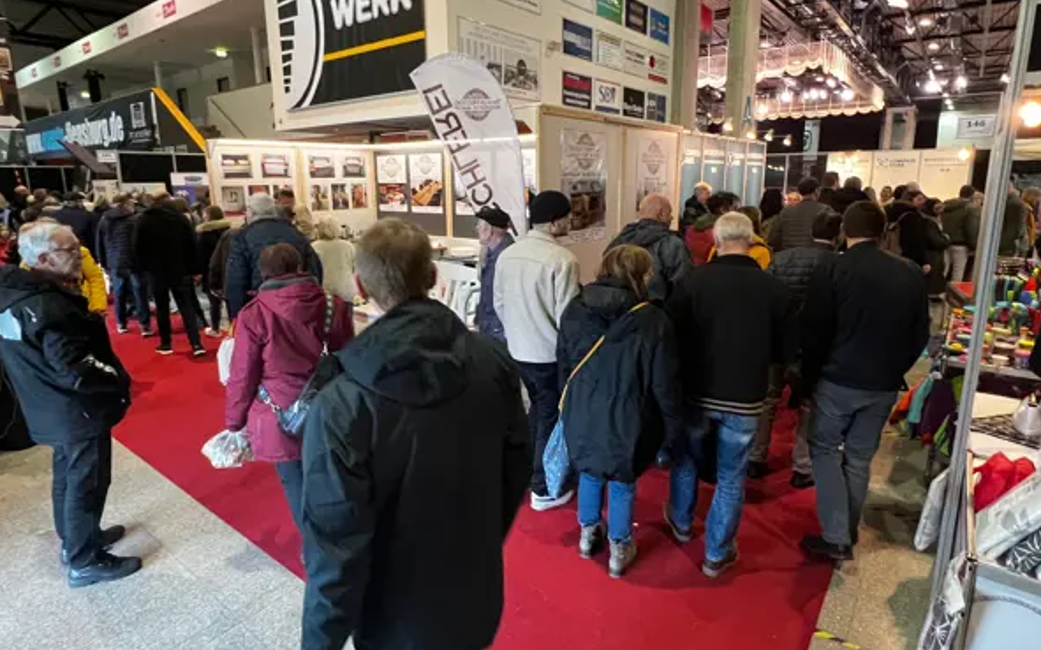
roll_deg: +1.7
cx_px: 521
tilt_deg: -11.4
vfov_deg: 78.4
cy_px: 294
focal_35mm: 14
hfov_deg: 105.3
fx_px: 397
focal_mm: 1.57
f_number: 1.8
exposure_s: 1/50
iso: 400
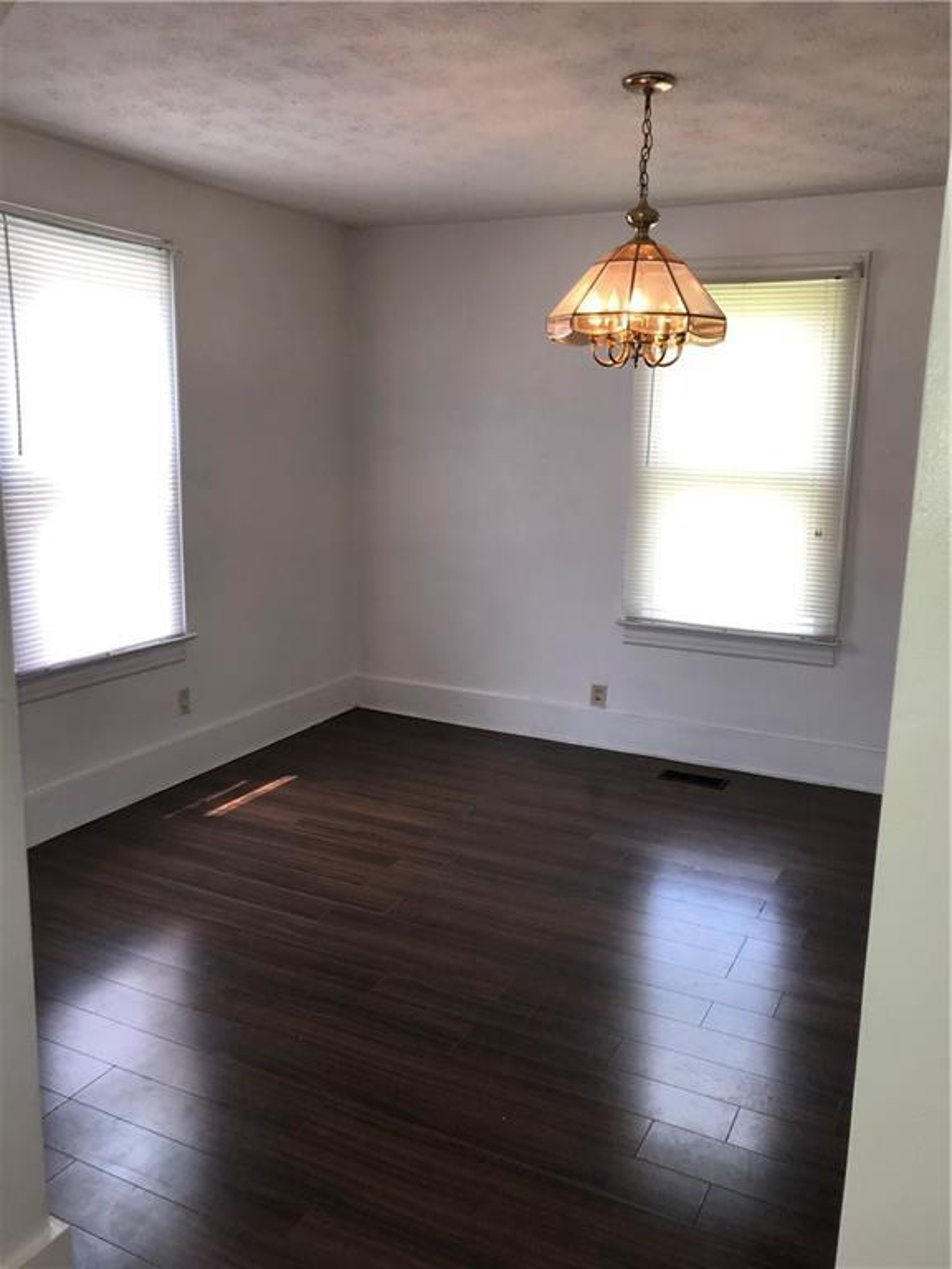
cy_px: 634
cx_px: 476
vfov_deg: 63.4
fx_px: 1027
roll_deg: -1.5
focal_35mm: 28
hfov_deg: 49.7
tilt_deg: -8.7
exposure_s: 1/40
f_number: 1.8
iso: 25
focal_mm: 3.99
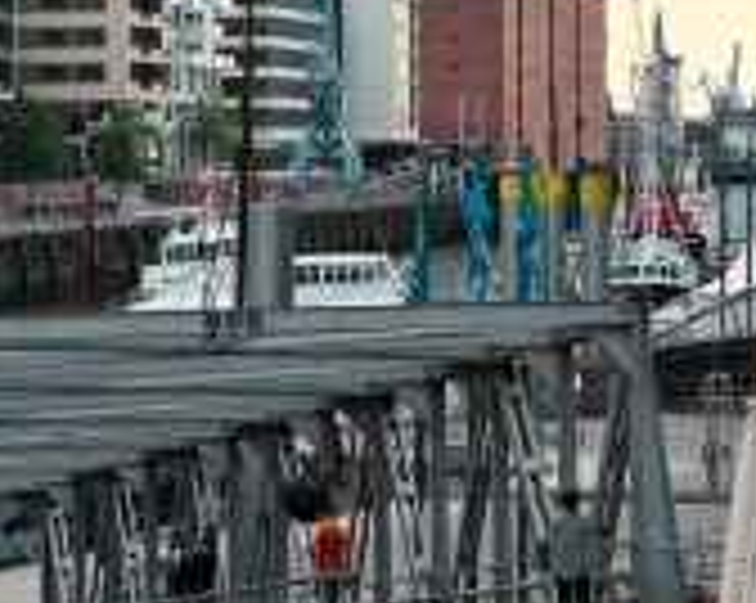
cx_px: 819
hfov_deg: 10.2
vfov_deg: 8.1
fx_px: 4202
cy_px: -58
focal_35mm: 188
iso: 100
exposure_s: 1/100
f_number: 6.3
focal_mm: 70
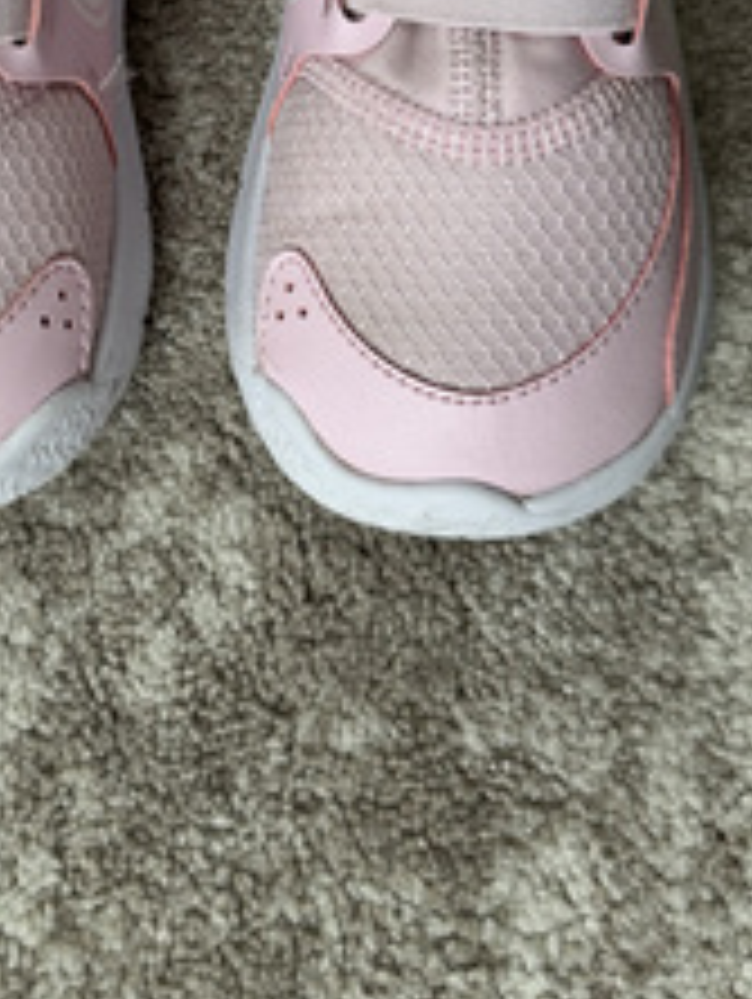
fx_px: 1561
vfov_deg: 34.7
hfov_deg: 26.4
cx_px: 119
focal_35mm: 54
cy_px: 234
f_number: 1.78
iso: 125
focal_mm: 6.76
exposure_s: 1/121
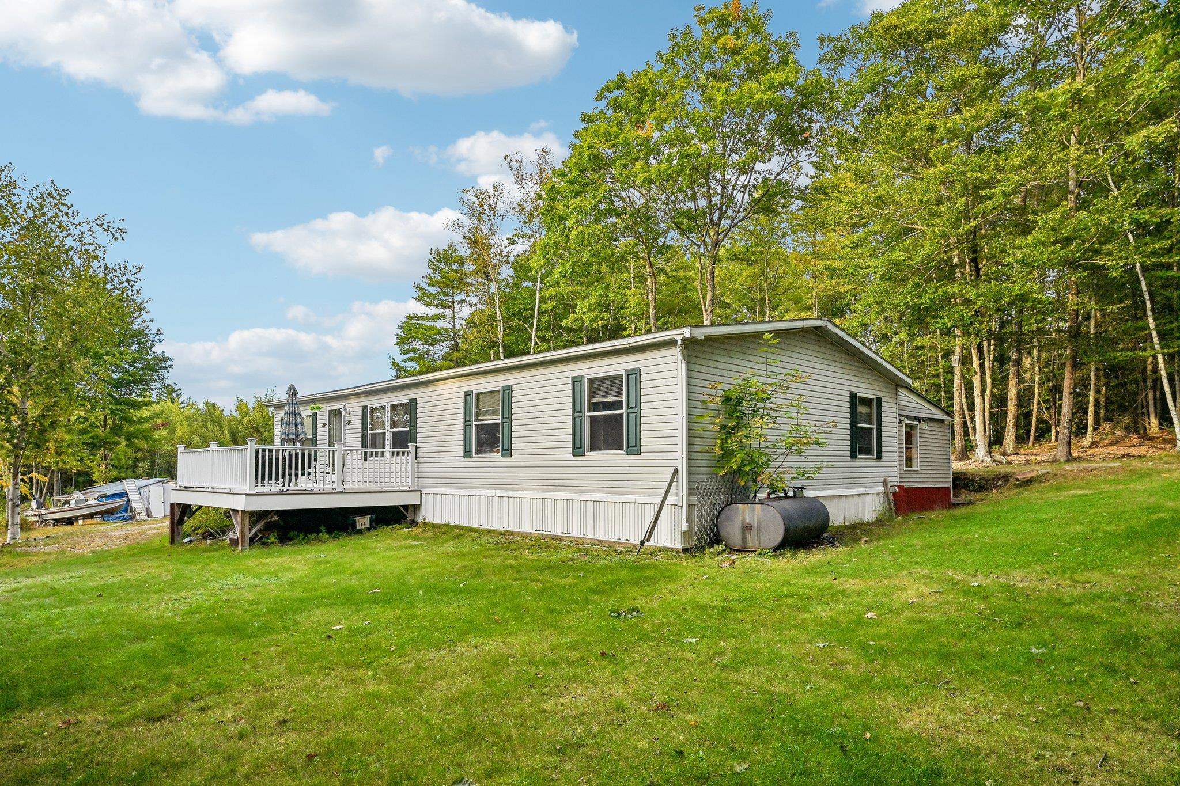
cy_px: 393
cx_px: 590
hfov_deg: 84.0
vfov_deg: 61.9
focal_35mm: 20
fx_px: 655
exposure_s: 1/200
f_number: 8
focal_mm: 20
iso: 400
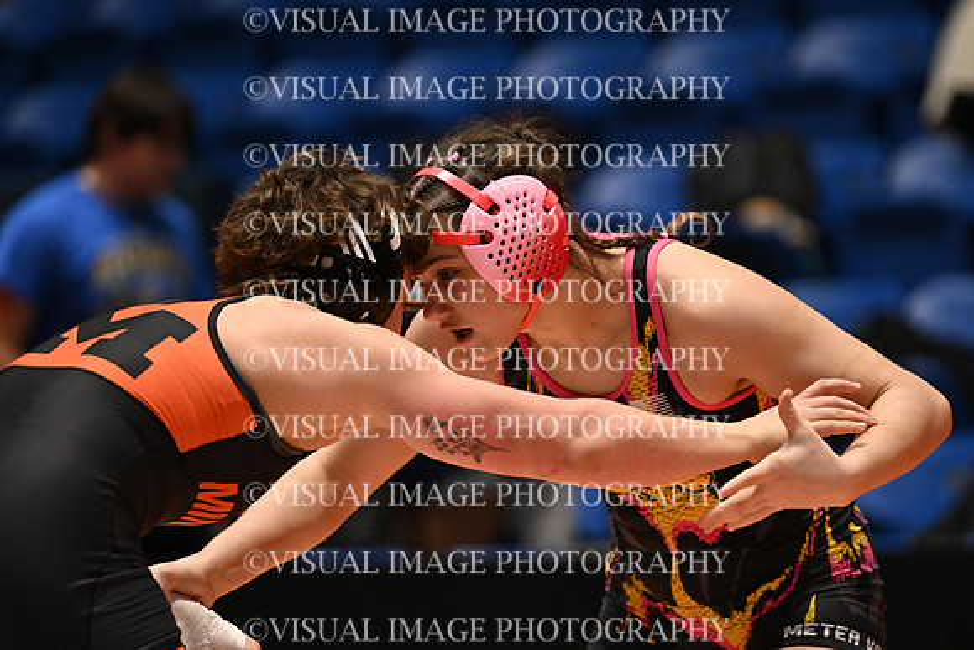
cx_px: 487
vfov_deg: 4.6
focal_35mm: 300
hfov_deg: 6.9
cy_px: 325
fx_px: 8118
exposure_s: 1/767
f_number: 2.8
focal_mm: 200
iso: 2000
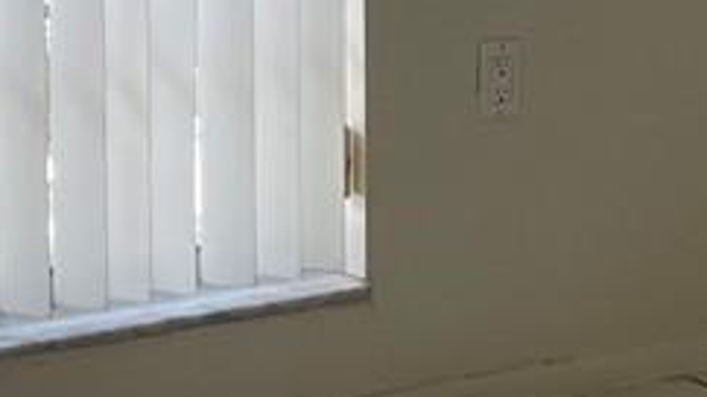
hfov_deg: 11.3
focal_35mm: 187
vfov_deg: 6.4
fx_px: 3505
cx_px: 862
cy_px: -96
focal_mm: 4.2
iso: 50
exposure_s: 1/120
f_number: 1.6
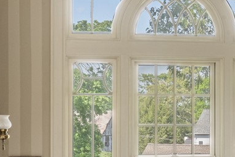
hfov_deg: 21.3
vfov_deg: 14.5
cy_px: 112
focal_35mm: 94
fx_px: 614
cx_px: 206
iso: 400
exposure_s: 1.3
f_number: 16
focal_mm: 22
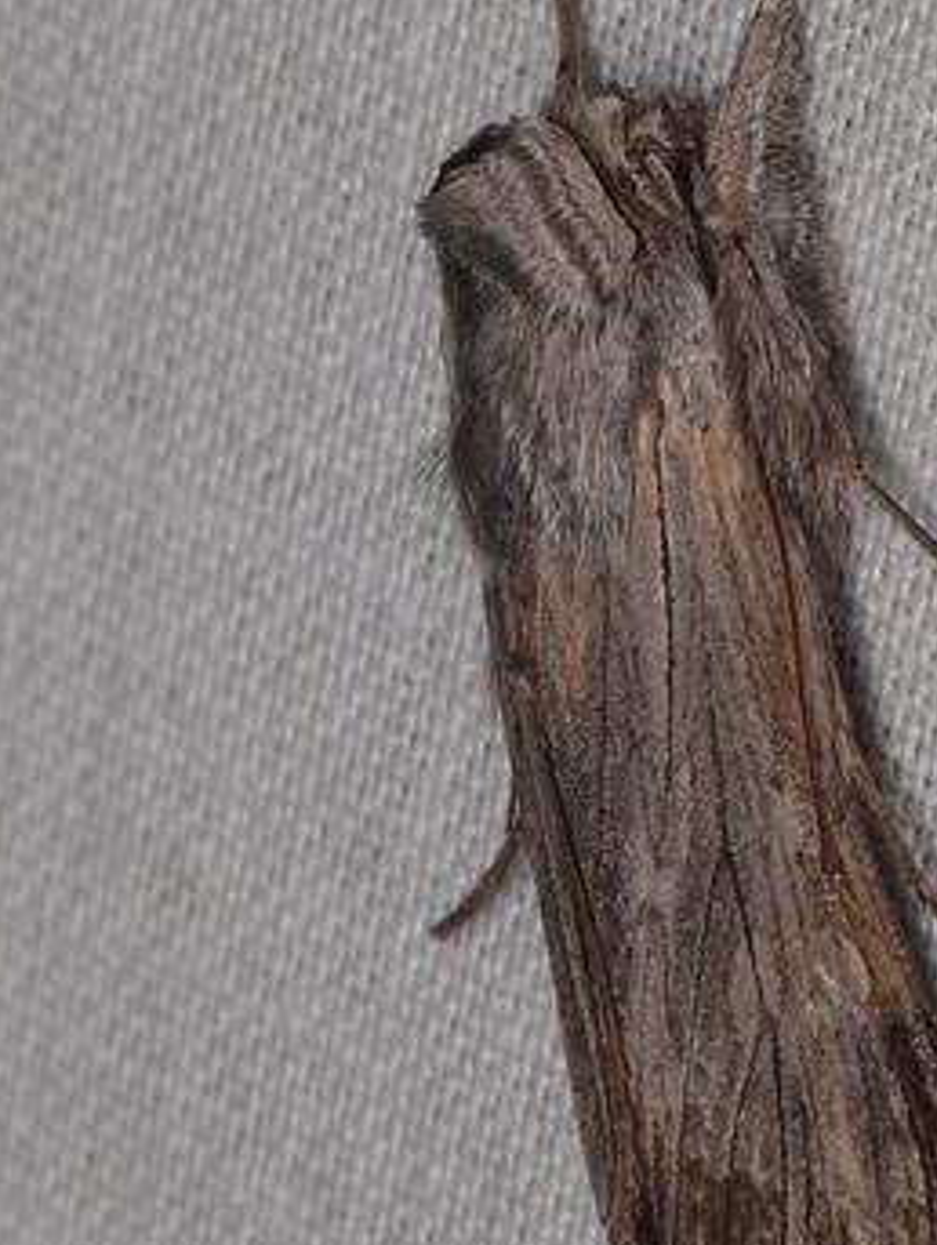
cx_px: 650
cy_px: 632
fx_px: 11816
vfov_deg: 6.0
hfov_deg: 4.5
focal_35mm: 328
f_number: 11
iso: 100
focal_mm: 37.1
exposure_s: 1/640
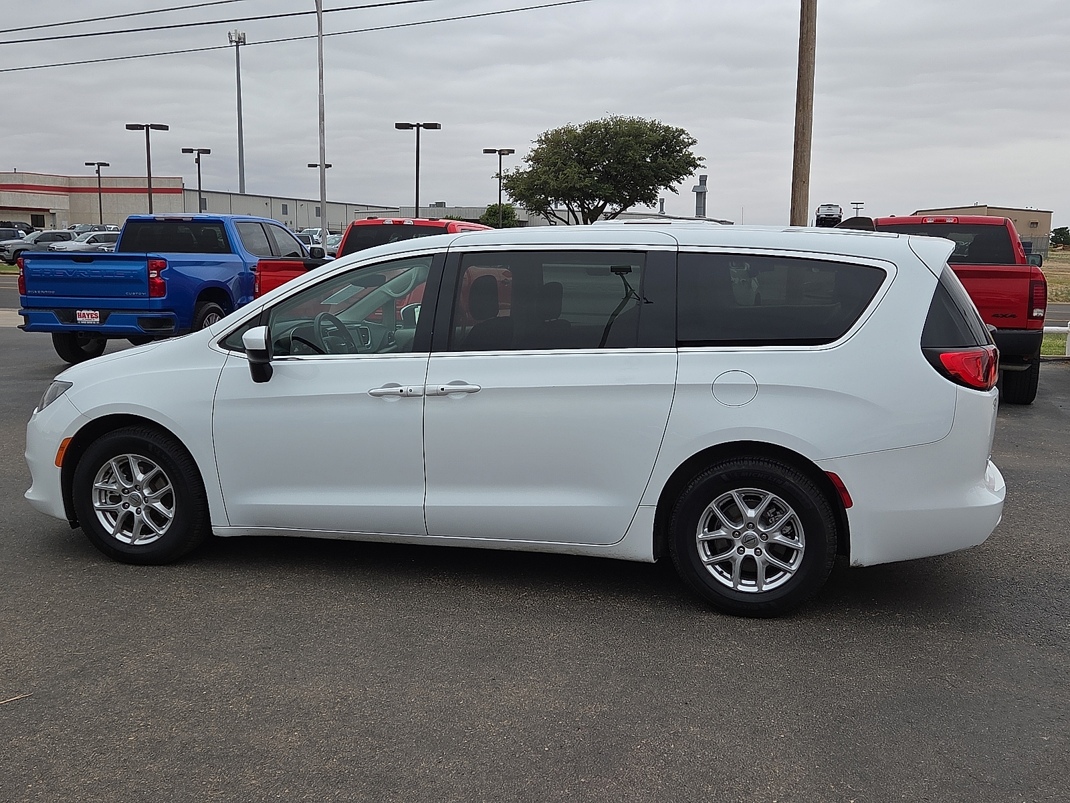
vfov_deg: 40.7
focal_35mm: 35
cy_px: 402
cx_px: 535
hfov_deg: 52.6
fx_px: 1082
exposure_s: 1/3333
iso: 76
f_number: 1.8
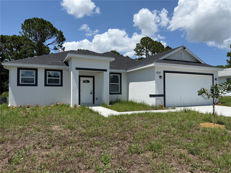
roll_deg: +0.3
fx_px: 160
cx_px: 116
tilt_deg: +1.5
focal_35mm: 24
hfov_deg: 71.6
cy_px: 86
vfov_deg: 56.8
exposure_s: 1/7353
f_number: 1.78
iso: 80
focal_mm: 6.76
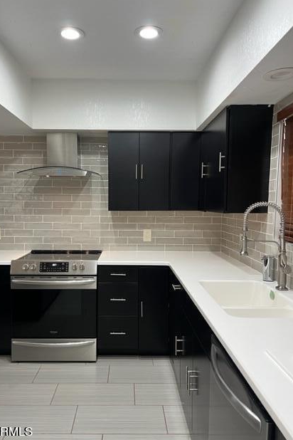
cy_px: 224
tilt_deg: -3.0
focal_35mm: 28
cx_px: 129
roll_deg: -0.6
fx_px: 342
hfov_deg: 46.3
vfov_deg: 65.5
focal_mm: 5.7
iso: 80
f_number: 1.5
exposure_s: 1/60
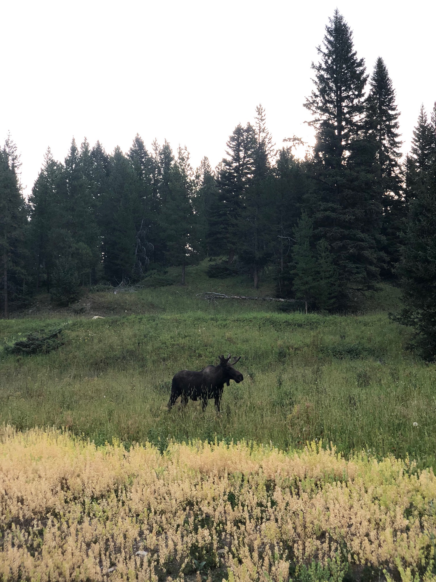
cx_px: 218
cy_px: 291
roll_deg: -1.0
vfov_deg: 36.8
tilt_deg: +6.3
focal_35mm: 52
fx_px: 873
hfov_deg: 28.0
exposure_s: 1/120
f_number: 2.4
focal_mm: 6
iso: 16
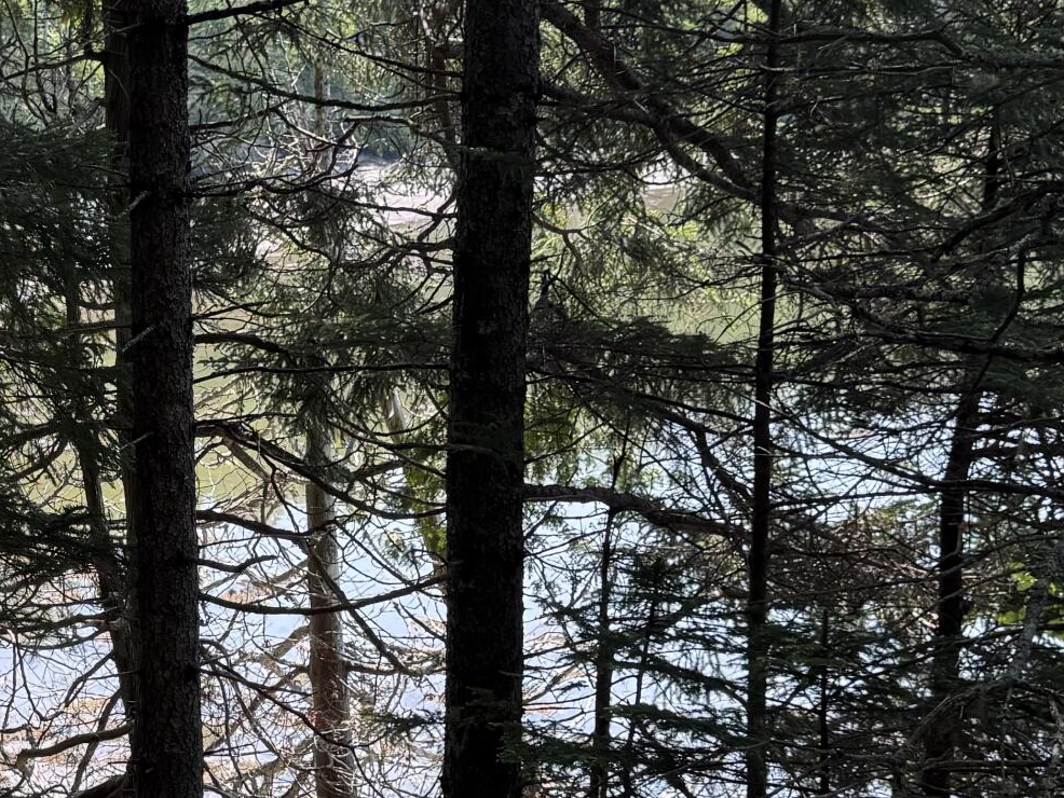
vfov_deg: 20.2
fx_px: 2244
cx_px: 85
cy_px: 418
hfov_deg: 25.7
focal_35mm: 73
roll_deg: +1.5
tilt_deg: -8.0
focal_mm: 6.76
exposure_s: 1/788
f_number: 1.78
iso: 100
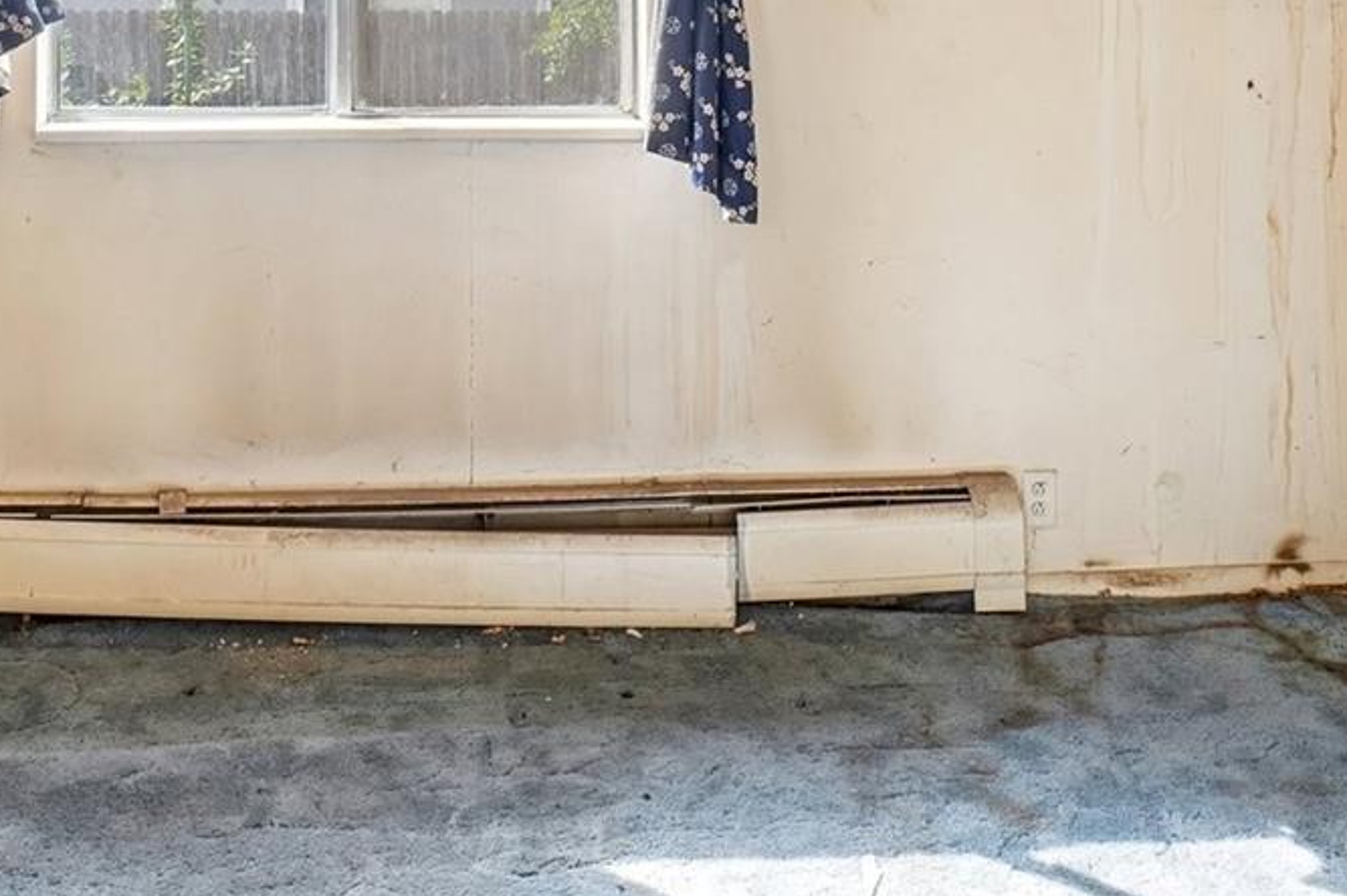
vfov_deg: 32.9
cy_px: -54
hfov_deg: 51.7
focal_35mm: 36
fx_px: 1346
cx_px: 406
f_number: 8
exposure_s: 1/20
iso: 400
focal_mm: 10
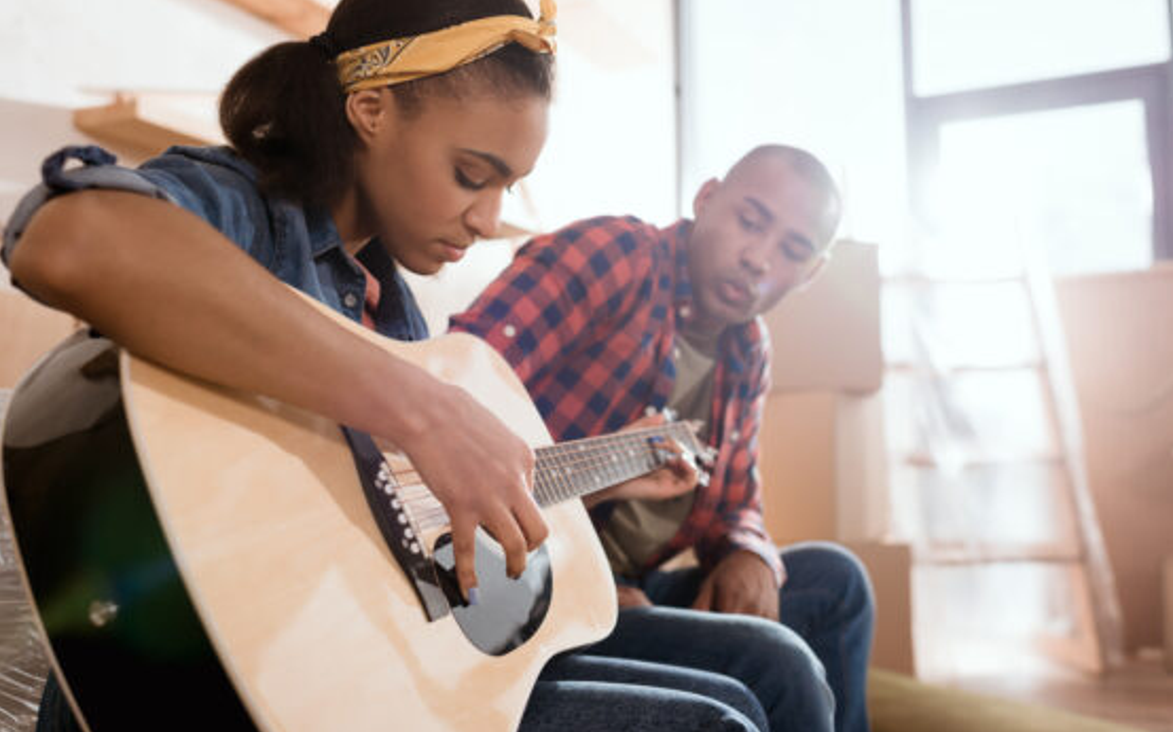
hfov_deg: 54.0
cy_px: 373
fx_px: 1151
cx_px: 590
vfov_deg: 35.3
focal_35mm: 36
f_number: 3.2
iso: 125
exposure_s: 1/200
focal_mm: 35
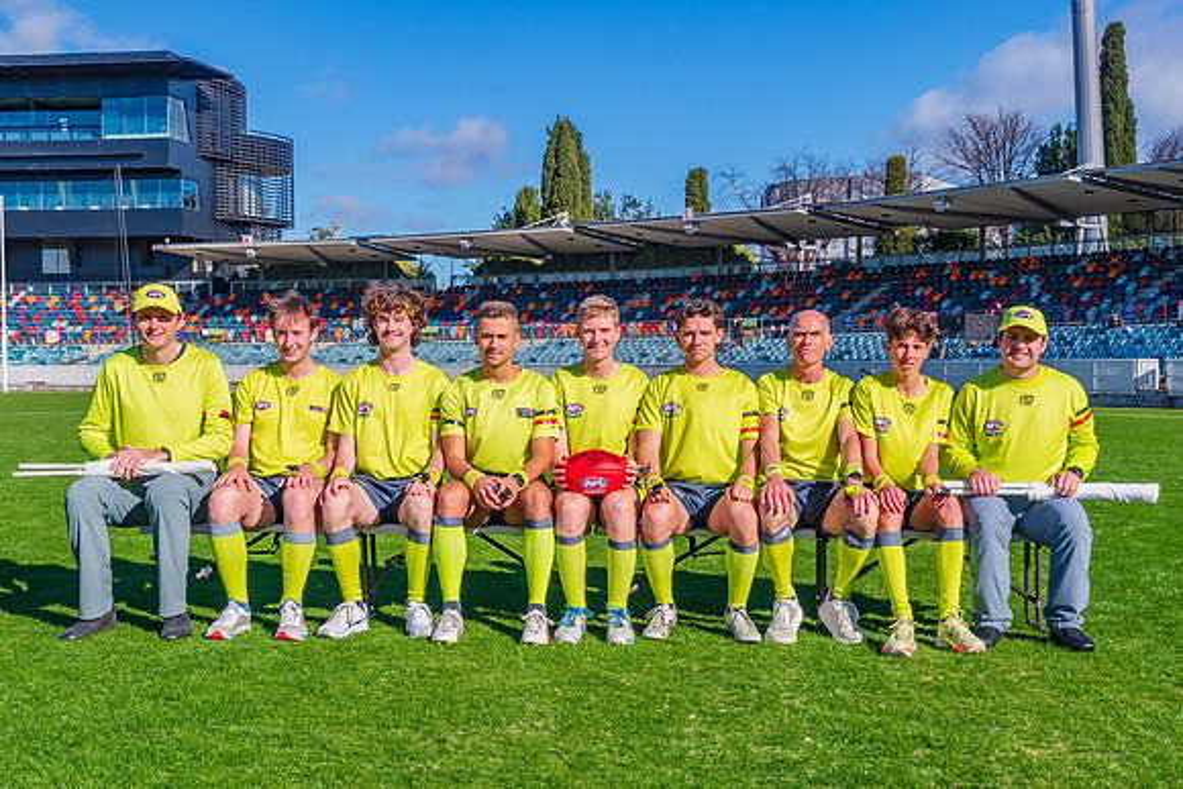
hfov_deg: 43.5
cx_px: 583
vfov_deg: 29.8
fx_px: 1481
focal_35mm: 45
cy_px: 380
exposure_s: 1/800
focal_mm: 28
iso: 200
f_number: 8
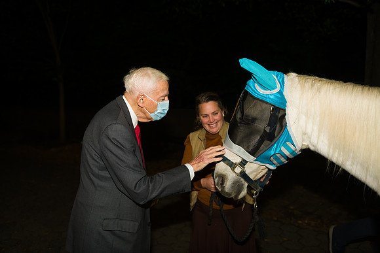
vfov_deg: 41.1
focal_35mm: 32
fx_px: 338
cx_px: 190
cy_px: 126
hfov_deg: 58.7
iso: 1000
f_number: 3.2
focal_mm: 32
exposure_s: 1/125
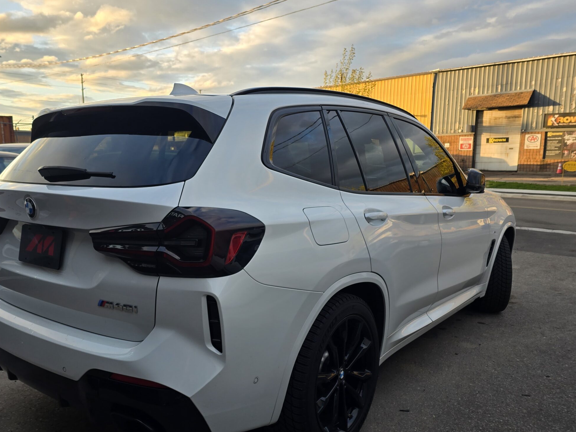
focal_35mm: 30
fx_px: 499
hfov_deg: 59.8
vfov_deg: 46.6
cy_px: 253
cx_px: 250
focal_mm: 6.3
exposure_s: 1/180
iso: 25
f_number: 1.7
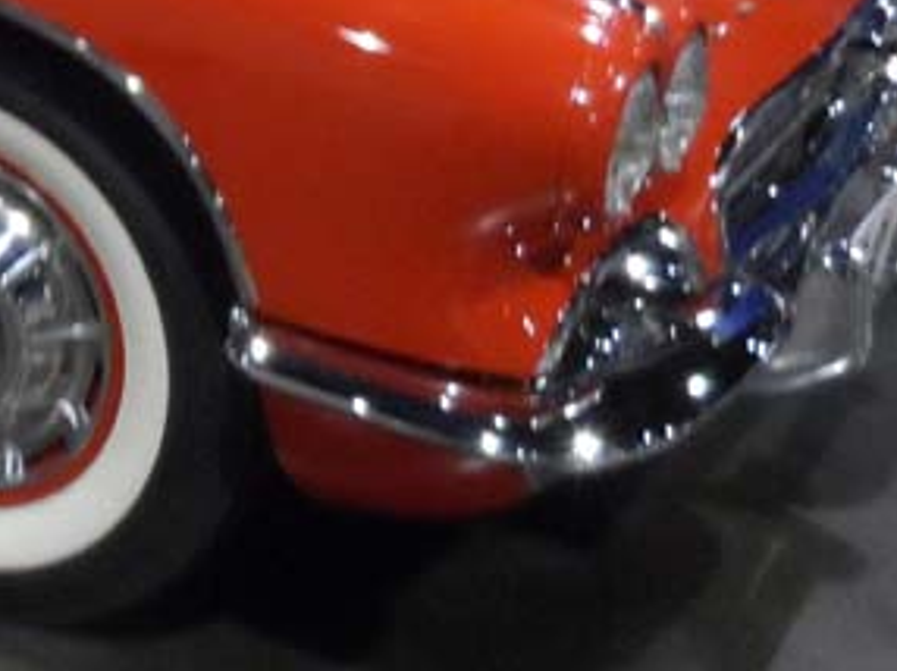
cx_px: -257
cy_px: -279
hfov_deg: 20.8
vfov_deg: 16.0
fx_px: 2227
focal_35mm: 86
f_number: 3.2
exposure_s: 1/30
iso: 400
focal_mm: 4
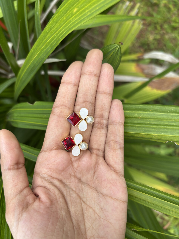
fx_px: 179
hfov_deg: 53.1
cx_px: 90
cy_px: 120
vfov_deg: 67.3
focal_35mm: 26
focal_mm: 5.96
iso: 32
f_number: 1.6
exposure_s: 1/125
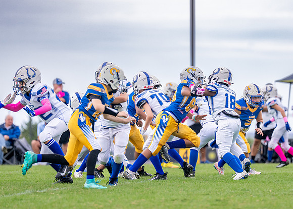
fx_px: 2623
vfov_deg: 4.6
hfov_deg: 6.4
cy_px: 110
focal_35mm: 315
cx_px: 188
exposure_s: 1/1600
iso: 400
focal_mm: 200
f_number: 2.8
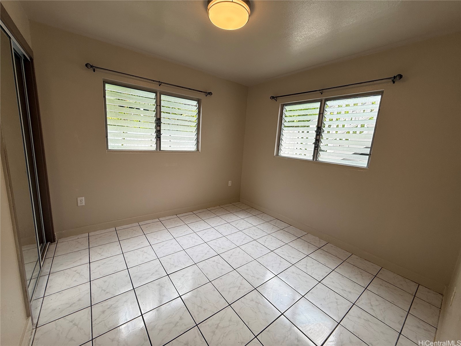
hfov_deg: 102.1
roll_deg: -3.6
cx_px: 230
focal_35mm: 14
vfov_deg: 85.7
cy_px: 173
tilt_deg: -10.3
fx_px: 186
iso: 50
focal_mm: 2.22
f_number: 2.2
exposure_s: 1/120
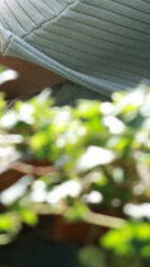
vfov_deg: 3.8
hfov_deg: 2.1
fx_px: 4005
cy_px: -164
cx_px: -29
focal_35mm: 566
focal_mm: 108
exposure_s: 1/320
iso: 100
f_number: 2.8
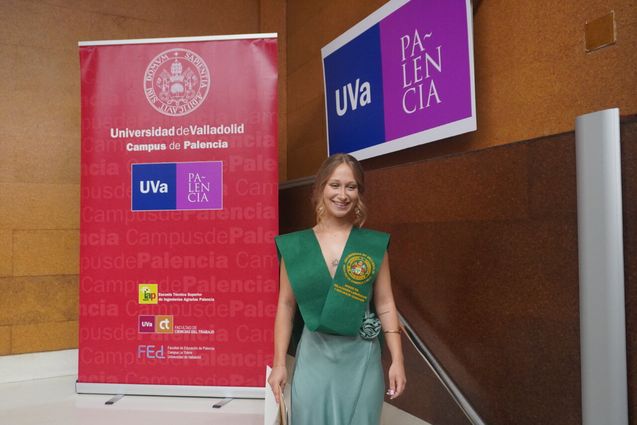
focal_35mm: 30
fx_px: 531
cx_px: 318
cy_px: 212
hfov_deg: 61.9
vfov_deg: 43.6
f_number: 4
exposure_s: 1/160
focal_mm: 20
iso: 3200
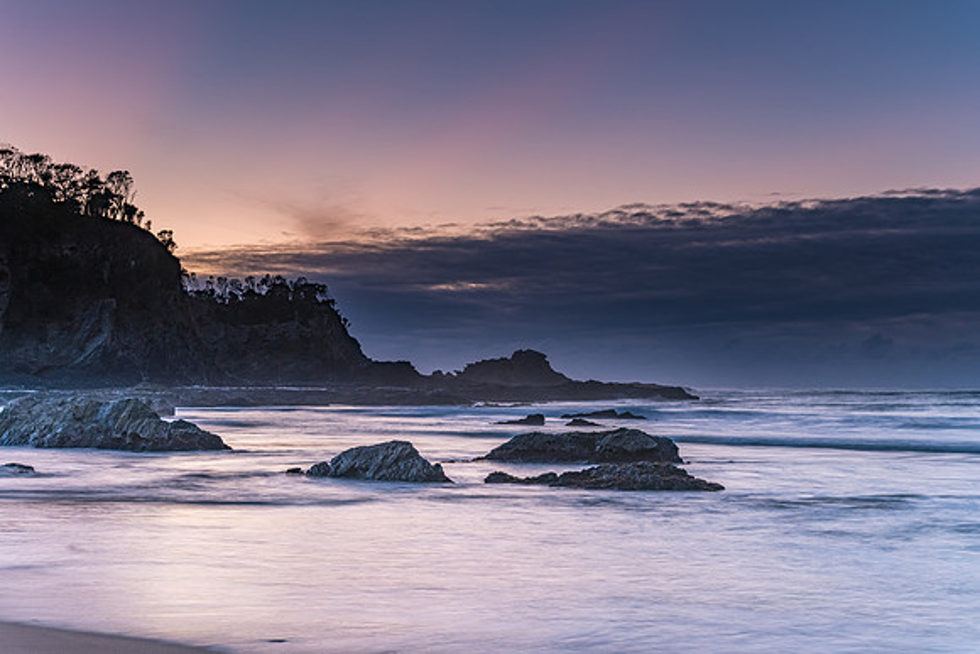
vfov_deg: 23.8
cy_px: 327
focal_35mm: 57
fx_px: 1554
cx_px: 490
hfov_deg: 35.0
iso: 250
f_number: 8
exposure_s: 2
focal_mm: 55
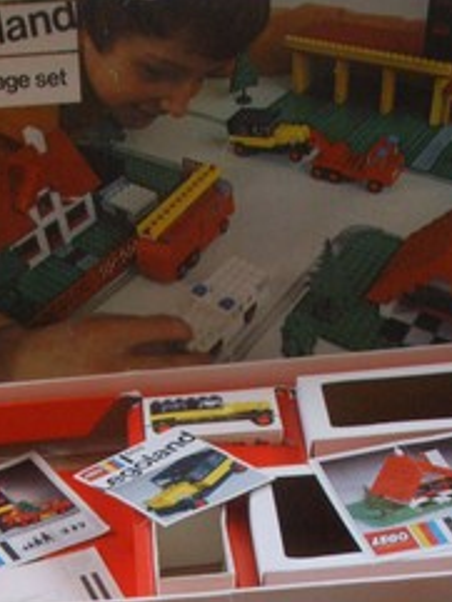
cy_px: 642
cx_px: 132
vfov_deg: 19.5
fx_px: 1687
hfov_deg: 15.2
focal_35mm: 97
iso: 152
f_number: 3.5
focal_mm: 6.6
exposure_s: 1/45
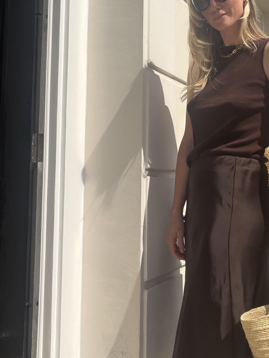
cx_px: 185
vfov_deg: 44.5
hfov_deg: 34.0
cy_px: 139
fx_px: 435
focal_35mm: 42
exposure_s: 1/2075
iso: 32
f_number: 1.9
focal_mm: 2.71
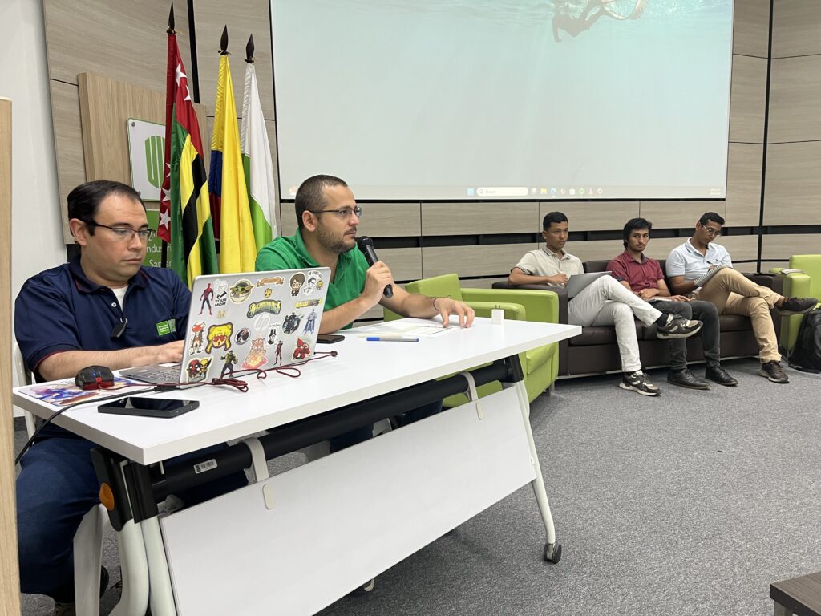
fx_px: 617
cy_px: 308
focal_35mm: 26
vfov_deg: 53.1
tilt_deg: -7.6
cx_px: 410
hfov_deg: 67.3
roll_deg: +1.2
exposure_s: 1/60
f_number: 1.5
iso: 80
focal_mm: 5.7
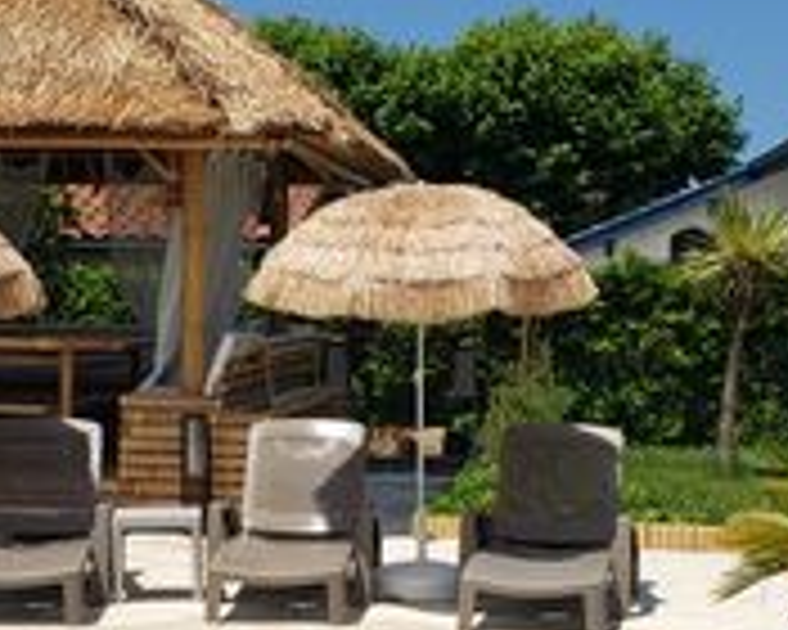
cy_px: 500
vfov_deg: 17.5
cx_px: 329
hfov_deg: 22.0
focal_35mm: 87
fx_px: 2029
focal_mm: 4.3
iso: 50
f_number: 2.4
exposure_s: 1/2450
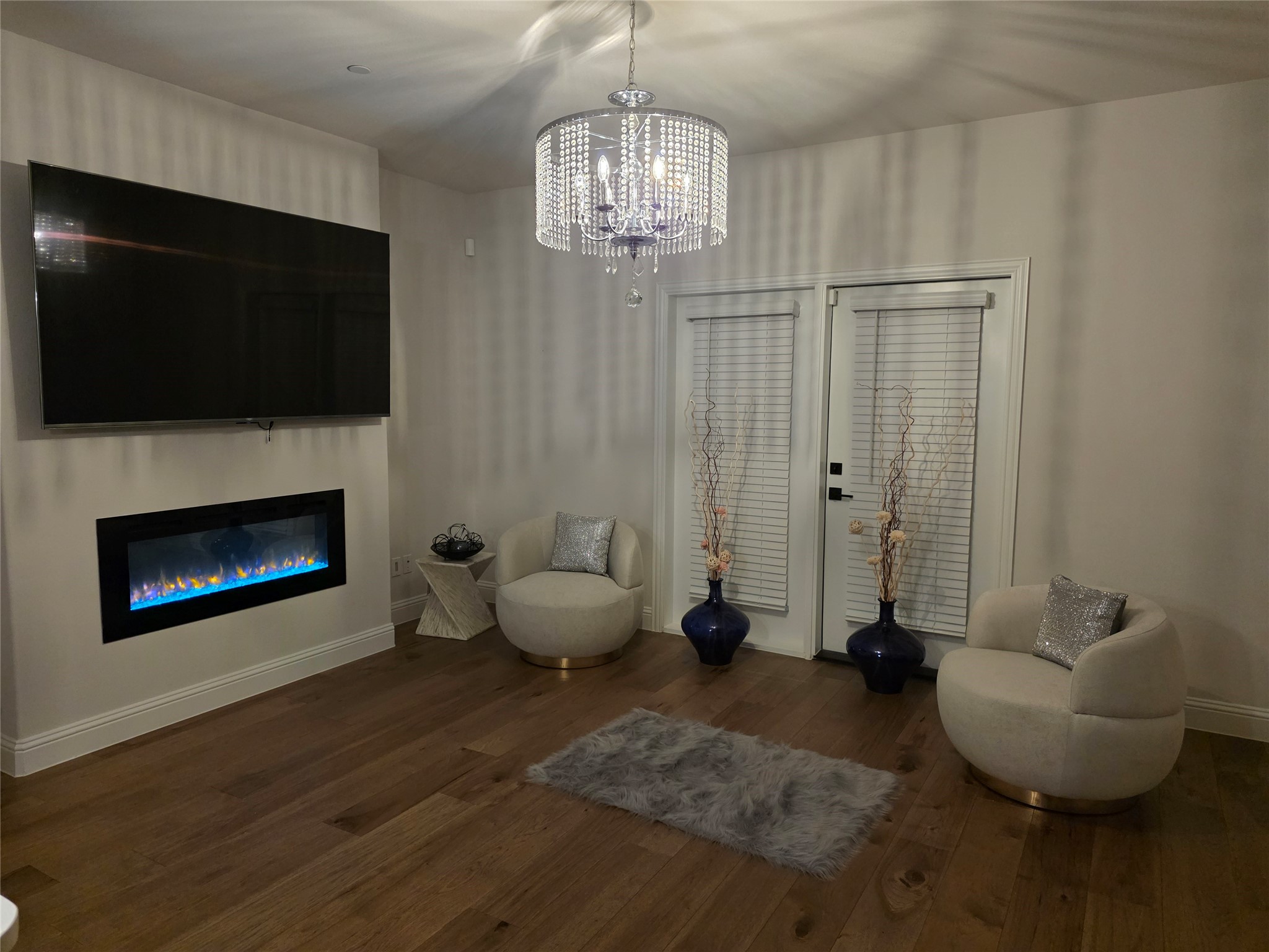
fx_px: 843
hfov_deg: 73.9
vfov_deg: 58.9
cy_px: 476
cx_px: 634
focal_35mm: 23
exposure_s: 1/120
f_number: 1.7
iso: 800
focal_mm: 6.25
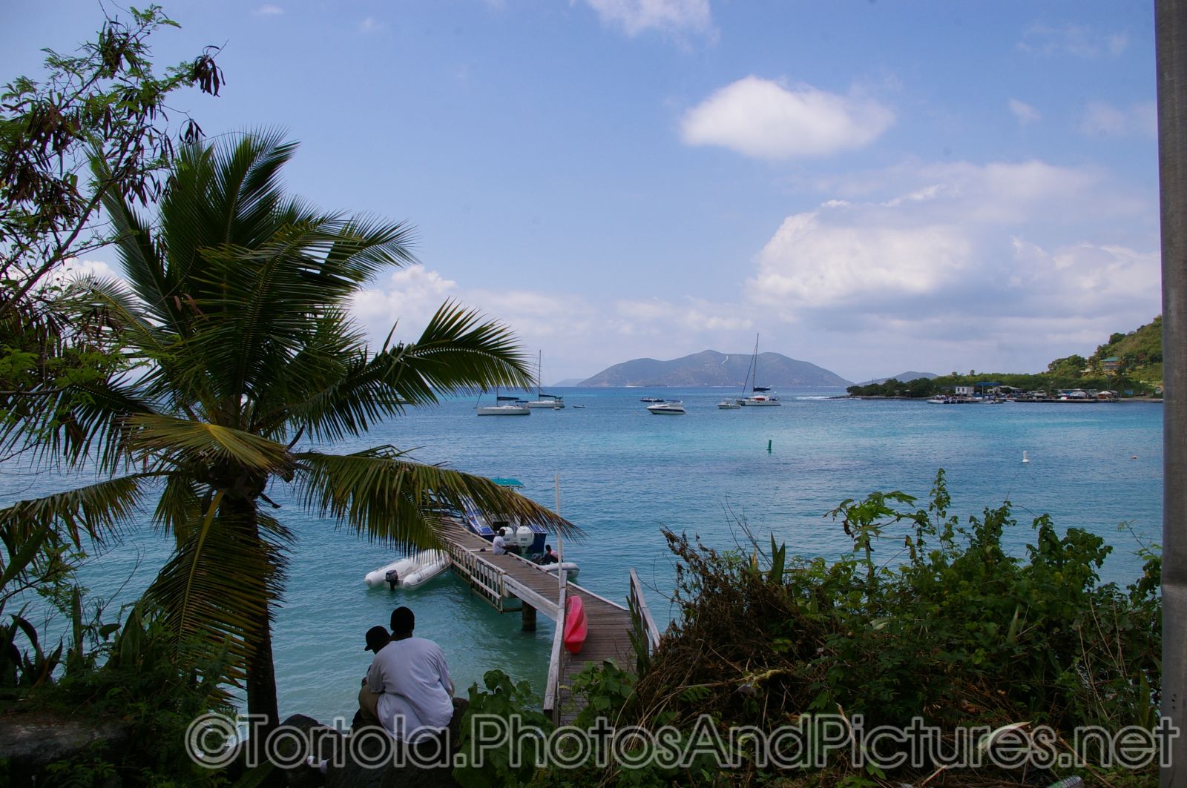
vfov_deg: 43.5
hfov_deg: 62.0
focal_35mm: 30
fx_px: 988
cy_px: 394
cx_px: 594
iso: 200
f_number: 13
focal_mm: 20
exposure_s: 1/250
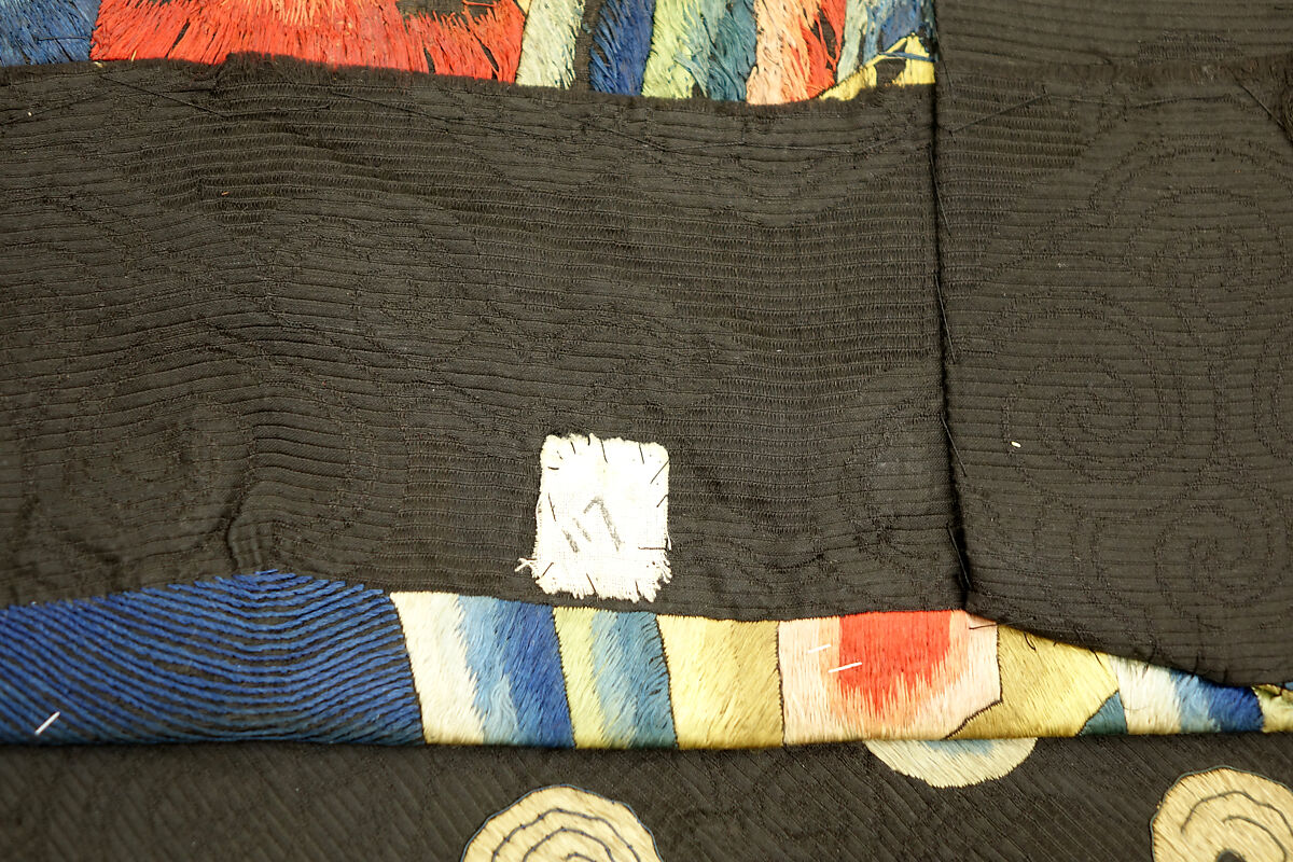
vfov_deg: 18.2
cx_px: 646
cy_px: 431
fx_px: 2694
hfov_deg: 27.0
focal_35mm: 75
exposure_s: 1/20
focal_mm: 27.57
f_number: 2.8
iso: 320
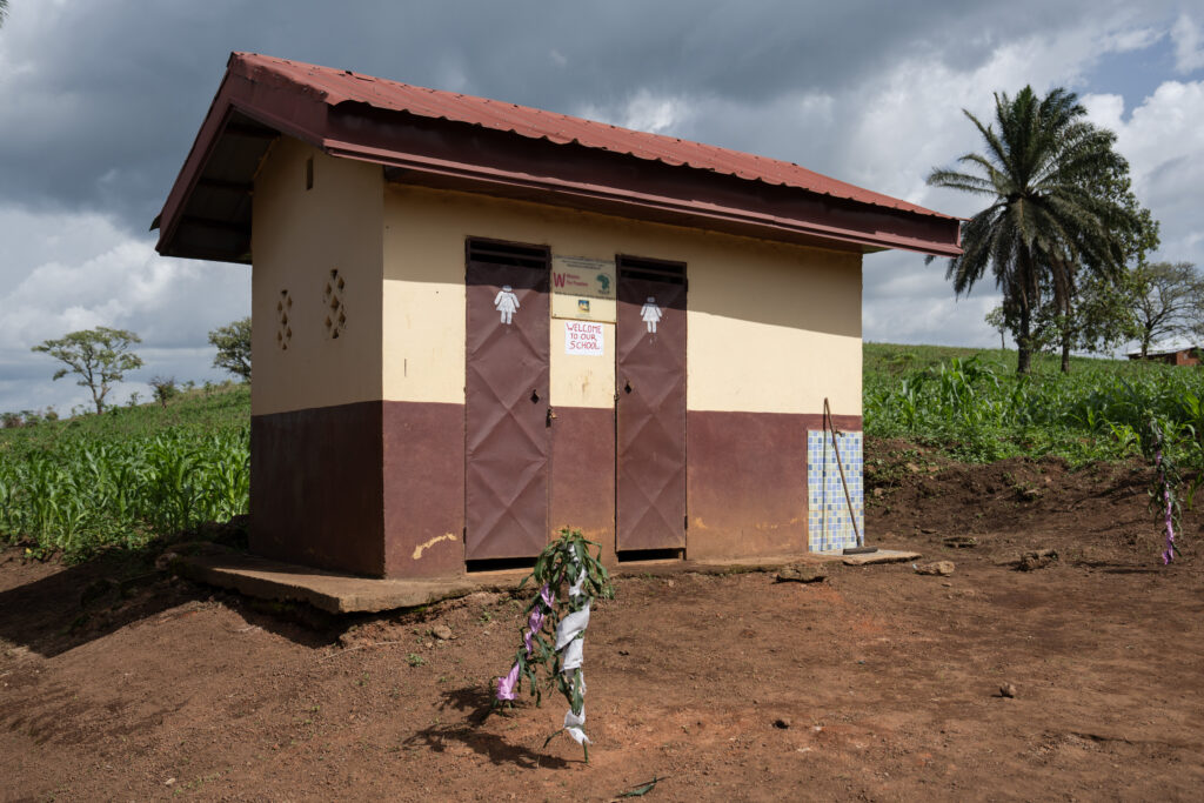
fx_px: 1137
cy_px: 402
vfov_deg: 38.9
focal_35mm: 34
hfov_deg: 55.8
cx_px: 602
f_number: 4.5
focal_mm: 34
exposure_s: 1/1250
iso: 100
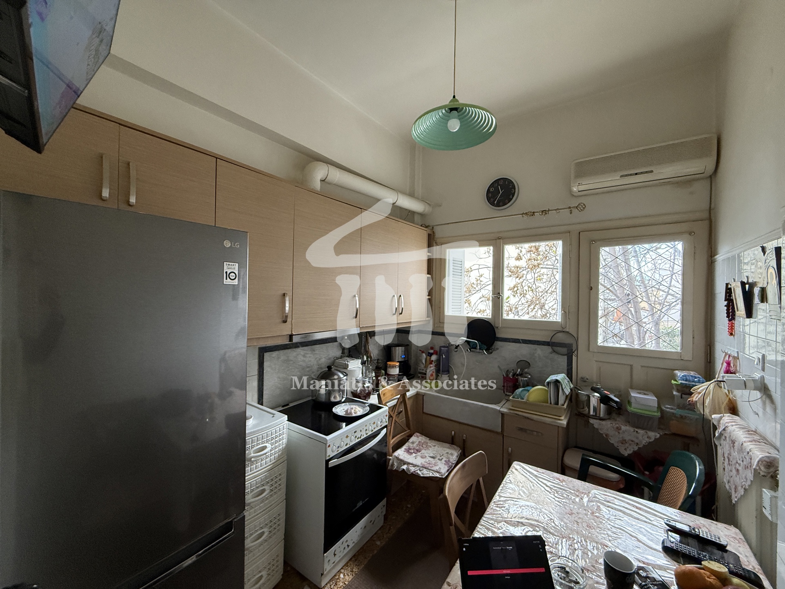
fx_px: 317
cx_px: 392
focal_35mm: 14
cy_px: 294
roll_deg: -0.8
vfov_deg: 85.7
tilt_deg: -0.9
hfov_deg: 102.1
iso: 320
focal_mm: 2.22
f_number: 2.2
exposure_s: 1/99
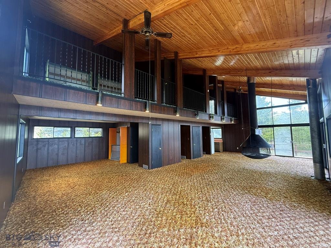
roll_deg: +1.0
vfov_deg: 85.7
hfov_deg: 102.1
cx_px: 166
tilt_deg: +4.5
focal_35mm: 14
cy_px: 124
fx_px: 134
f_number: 2.2
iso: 250
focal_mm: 2.22
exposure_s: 1/99
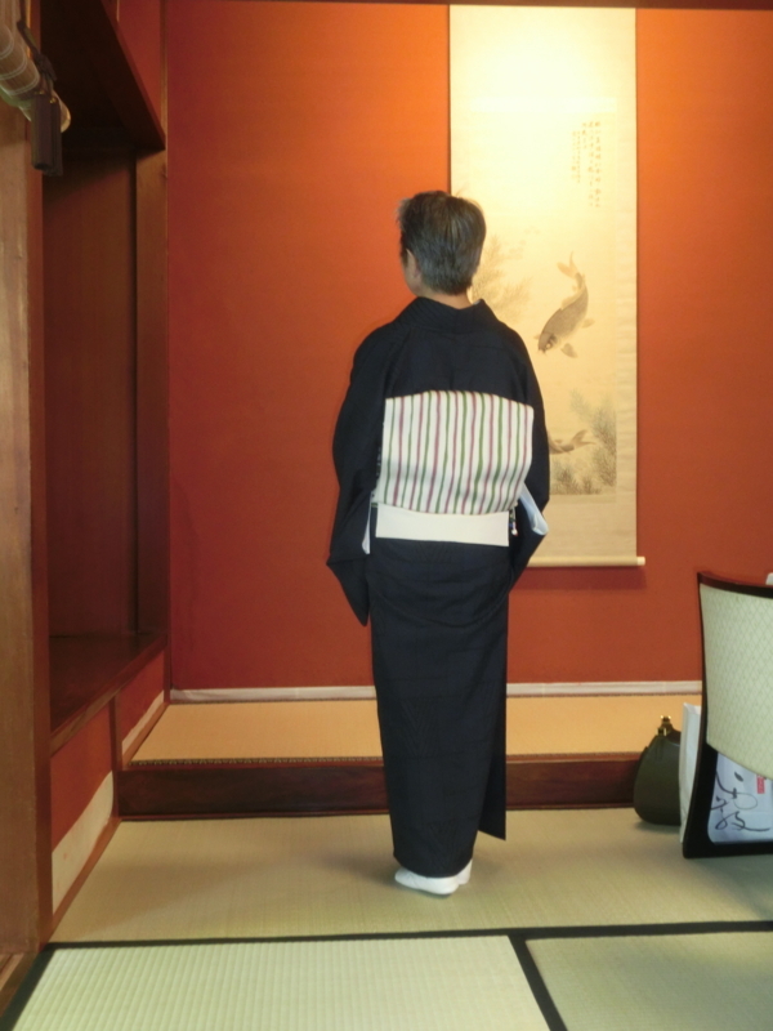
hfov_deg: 37.7
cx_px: 386
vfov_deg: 49.0
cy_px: 516
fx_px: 1131
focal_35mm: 38
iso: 400
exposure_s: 1/13
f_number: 3.9
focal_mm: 6.67
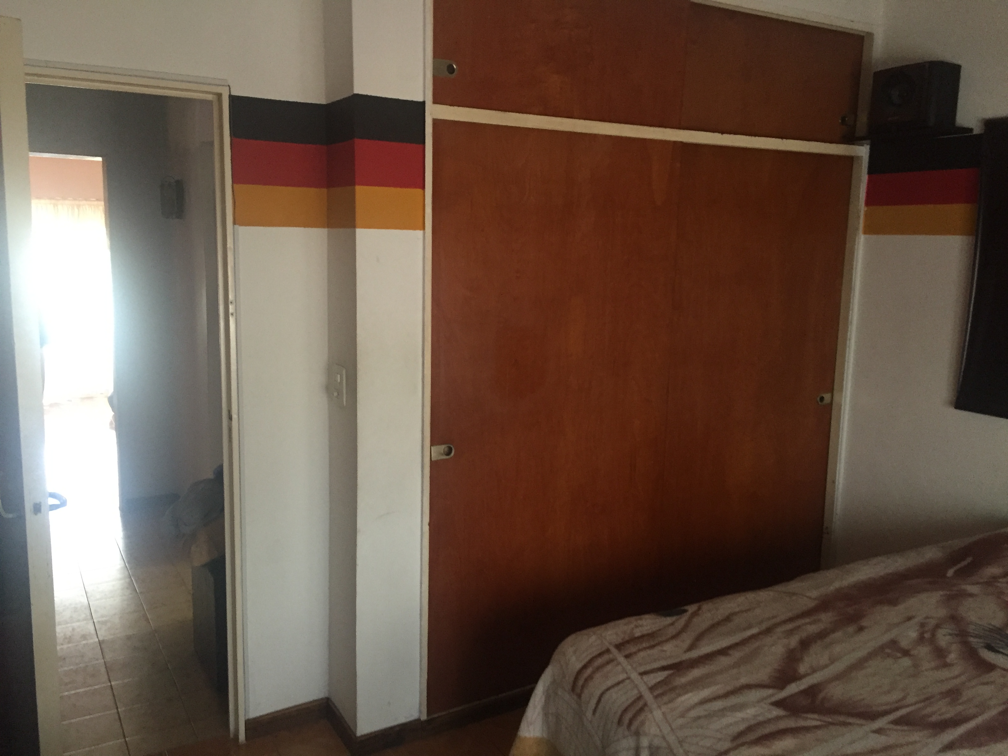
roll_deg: -1.0
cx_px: 504
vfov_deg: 48.2
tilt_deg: -7.7
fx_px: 844
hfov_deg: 61.7
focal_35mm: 29
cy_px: 378
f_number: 2.2
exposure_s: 1/33
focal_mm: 4.15
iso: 200
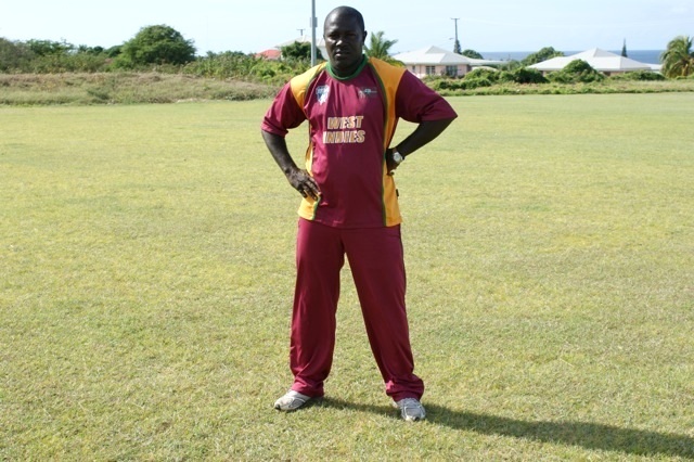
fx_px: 1156
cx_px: 347
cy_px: 231
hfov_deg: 33.4
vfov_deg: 22.6
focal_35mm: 60
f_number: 9
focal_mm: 40
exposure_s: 1/160
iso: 100
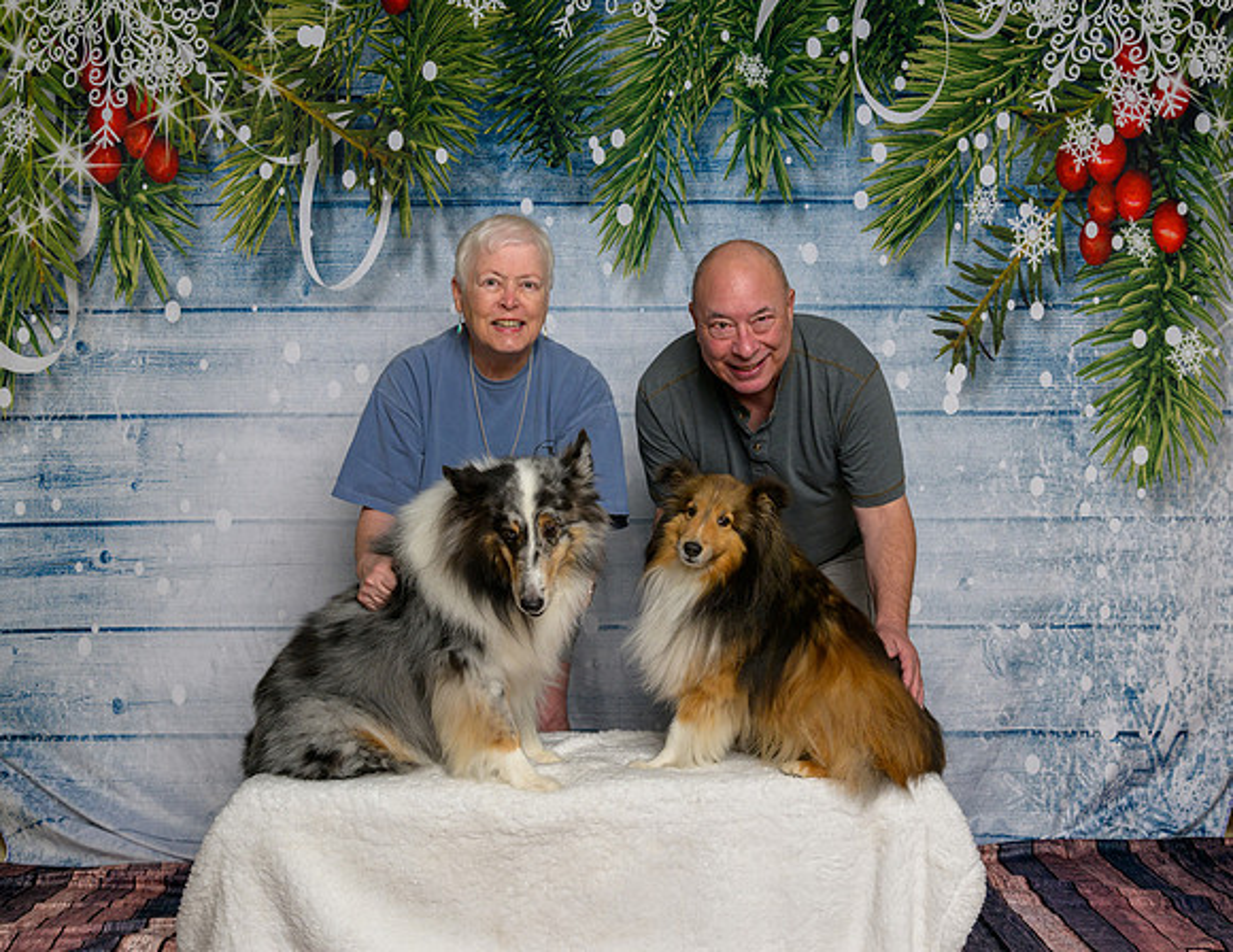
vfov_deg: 37.8
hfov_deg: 47.9
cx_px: 637
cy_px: 476
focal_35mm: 39
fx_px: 1389
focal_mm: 35
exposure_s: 1/160
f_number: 10
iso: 400
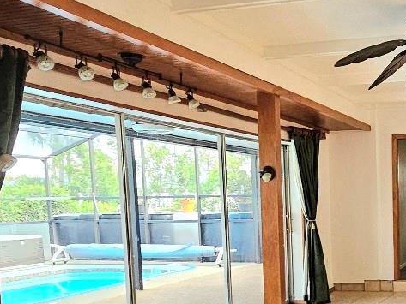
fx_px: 516
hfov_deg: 39.1
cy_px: 249
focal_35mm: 44
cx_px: 384
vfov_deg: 31.9
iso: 320
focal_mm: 2.2
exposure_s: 1/60.2
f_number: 2.2
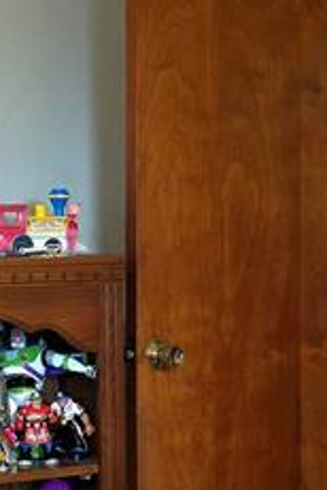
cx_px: -19
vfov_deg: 19.3
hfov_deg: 12.7
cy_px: 263
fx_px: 1444
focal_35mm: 106
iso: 100
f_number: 1.7
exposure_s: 1/24
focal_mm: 6.3
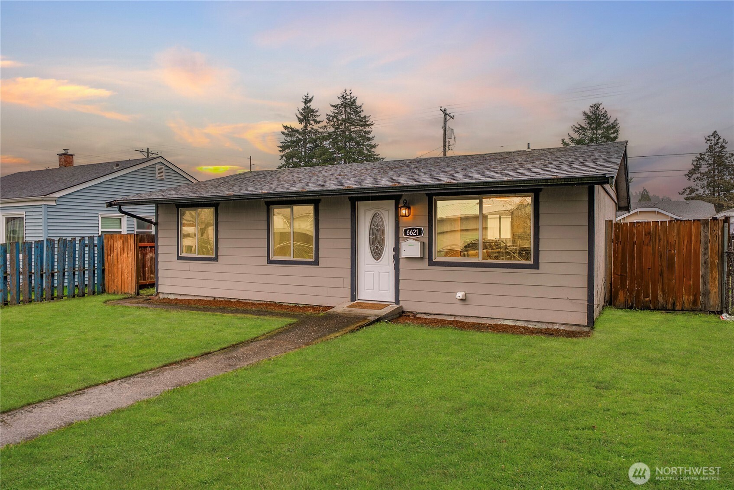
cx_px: 367
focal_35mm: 24
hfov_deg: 73.7
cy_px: 245
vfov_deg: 53.2
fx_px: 490
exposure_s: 1/30
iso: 125
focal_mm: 24
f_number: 7.1
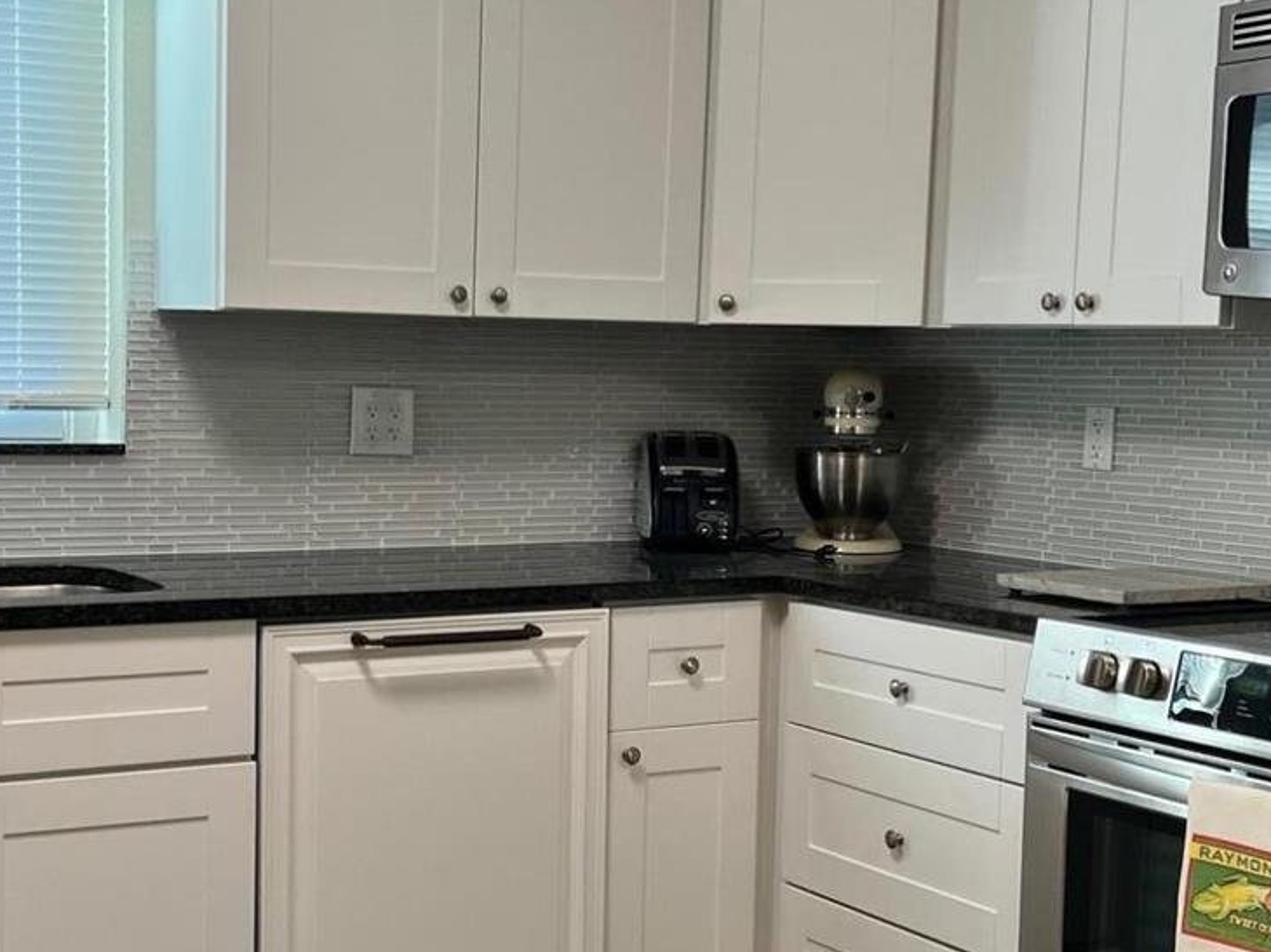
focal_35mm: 57
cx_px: 479
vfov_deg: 25.6
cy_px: 552
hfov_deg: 33.6
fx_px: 2092
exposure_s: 1/120
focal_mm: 5.7
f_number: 1.5
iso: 125
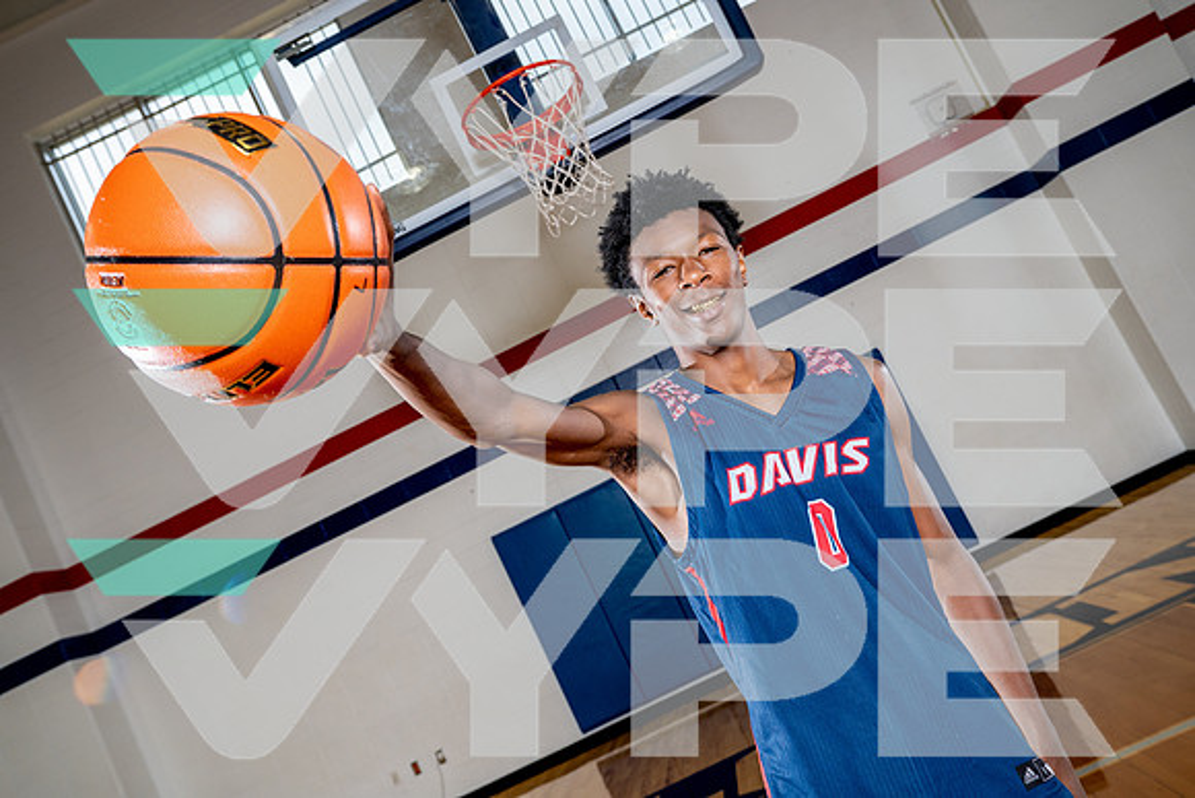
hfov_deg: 54.4
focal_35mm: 35
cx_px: 598
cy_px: 399
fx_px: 1162
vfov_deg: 37.9
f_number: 7.1
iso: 400
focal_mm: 35
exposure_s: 1/250
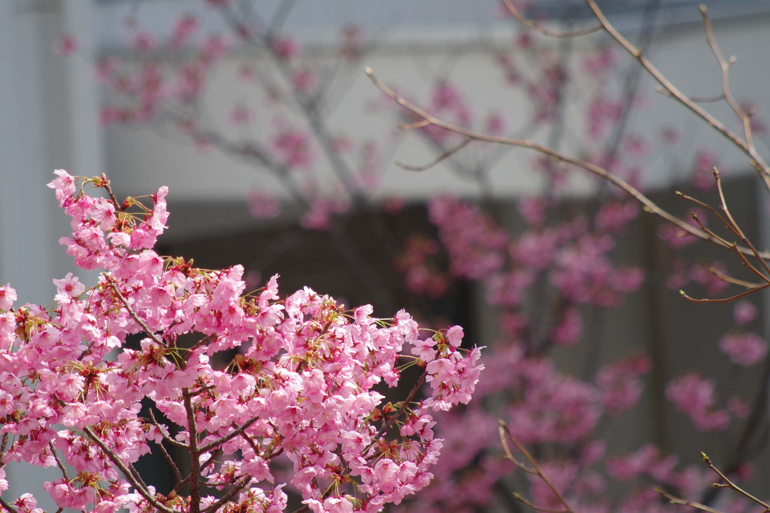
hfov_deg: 4.9
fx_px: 8982
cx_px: 385
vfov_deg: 3.3
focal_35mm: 420
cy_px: 256
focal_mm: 280
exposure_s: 1/320
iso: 200
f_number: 8
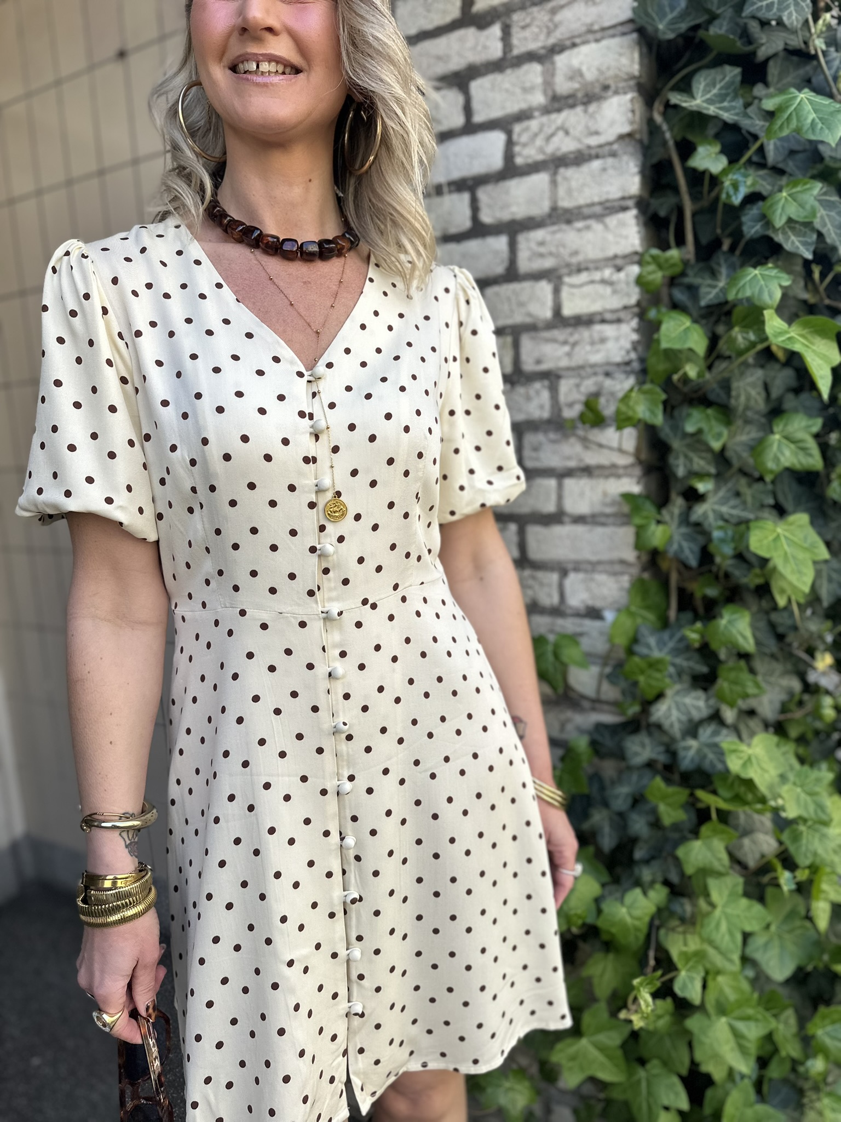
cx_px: 420
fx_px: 777
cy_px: 561
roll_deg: +2.5
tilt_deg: -8.8
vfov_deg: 71.6
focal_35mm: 24
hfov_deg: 56.8
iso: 80
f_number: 1.78
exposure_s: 1/558
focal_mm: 6.86
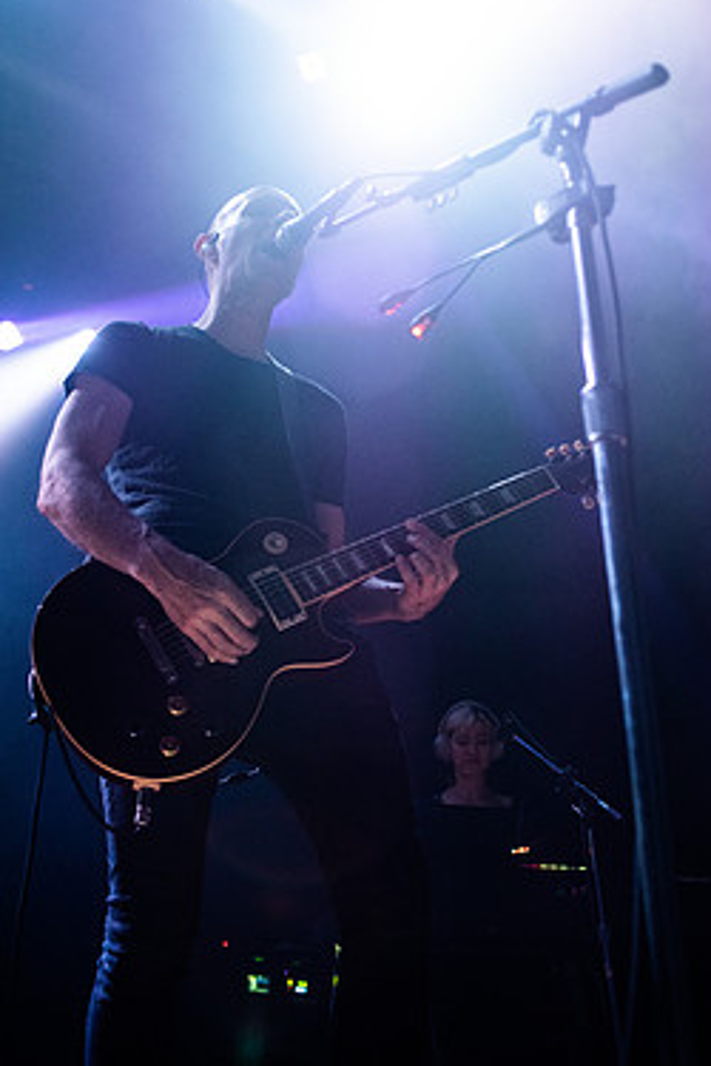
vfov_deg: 41.1
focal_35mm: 48
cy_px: 551
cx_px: 336
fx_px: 1422
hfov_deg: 28.1
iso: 3200
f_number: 3.2
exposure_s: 1/160
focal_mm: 40
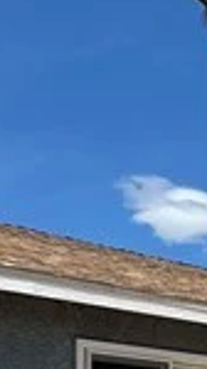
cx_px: 310
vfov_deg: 18.8
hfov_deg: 11.2
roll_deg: +0.0
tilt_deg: -1.6
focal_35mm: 104
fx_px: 1018
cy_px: 504
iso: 40
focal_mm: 2.22
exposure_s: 1/3906
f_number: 2.2
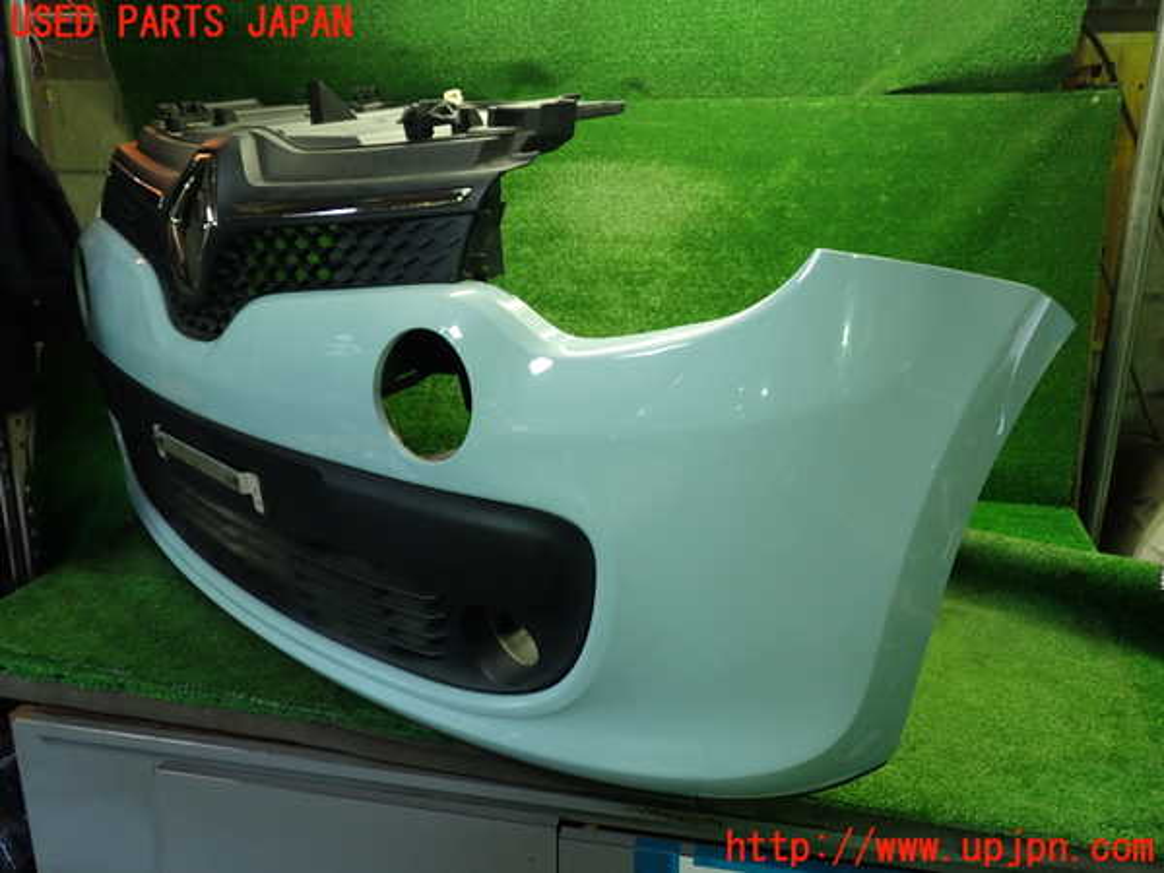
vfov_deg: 46.8
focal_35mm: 30
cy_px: 436
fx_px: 1009
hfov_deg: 60.0
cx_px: 582
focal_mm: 5.4
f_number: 2.3
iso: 200
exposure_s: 1/40
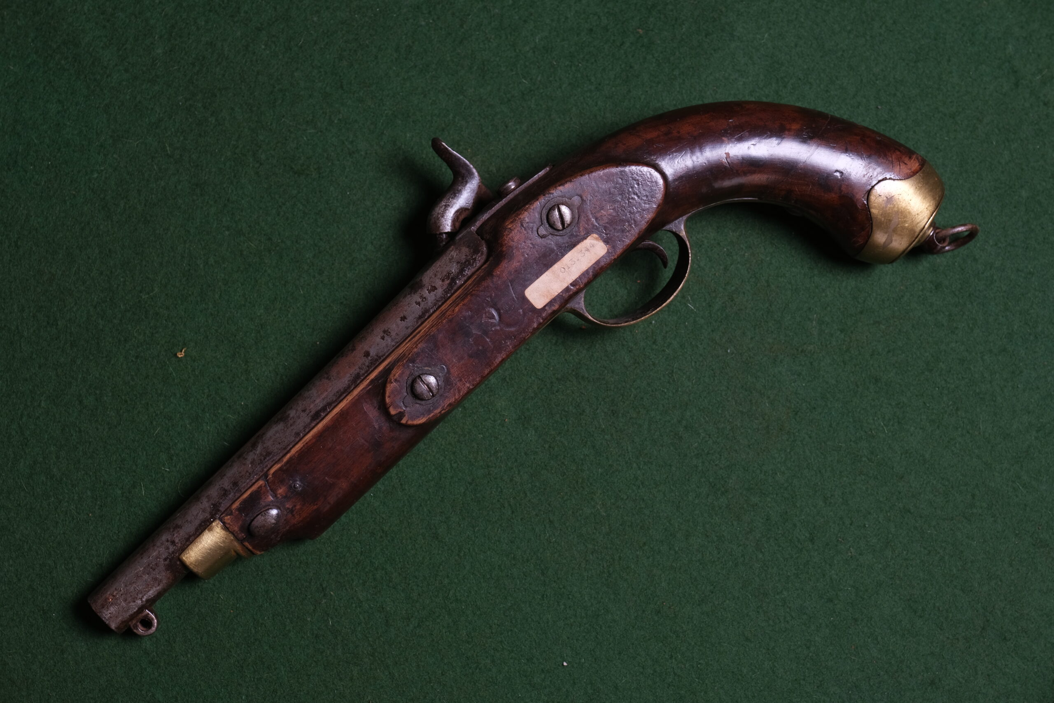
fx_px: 2430
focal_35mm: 83
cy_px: 352
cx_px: 527
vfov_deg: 16.5
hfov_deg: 24.5
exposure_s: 1/160
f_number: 5.6
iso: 320
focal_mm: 55
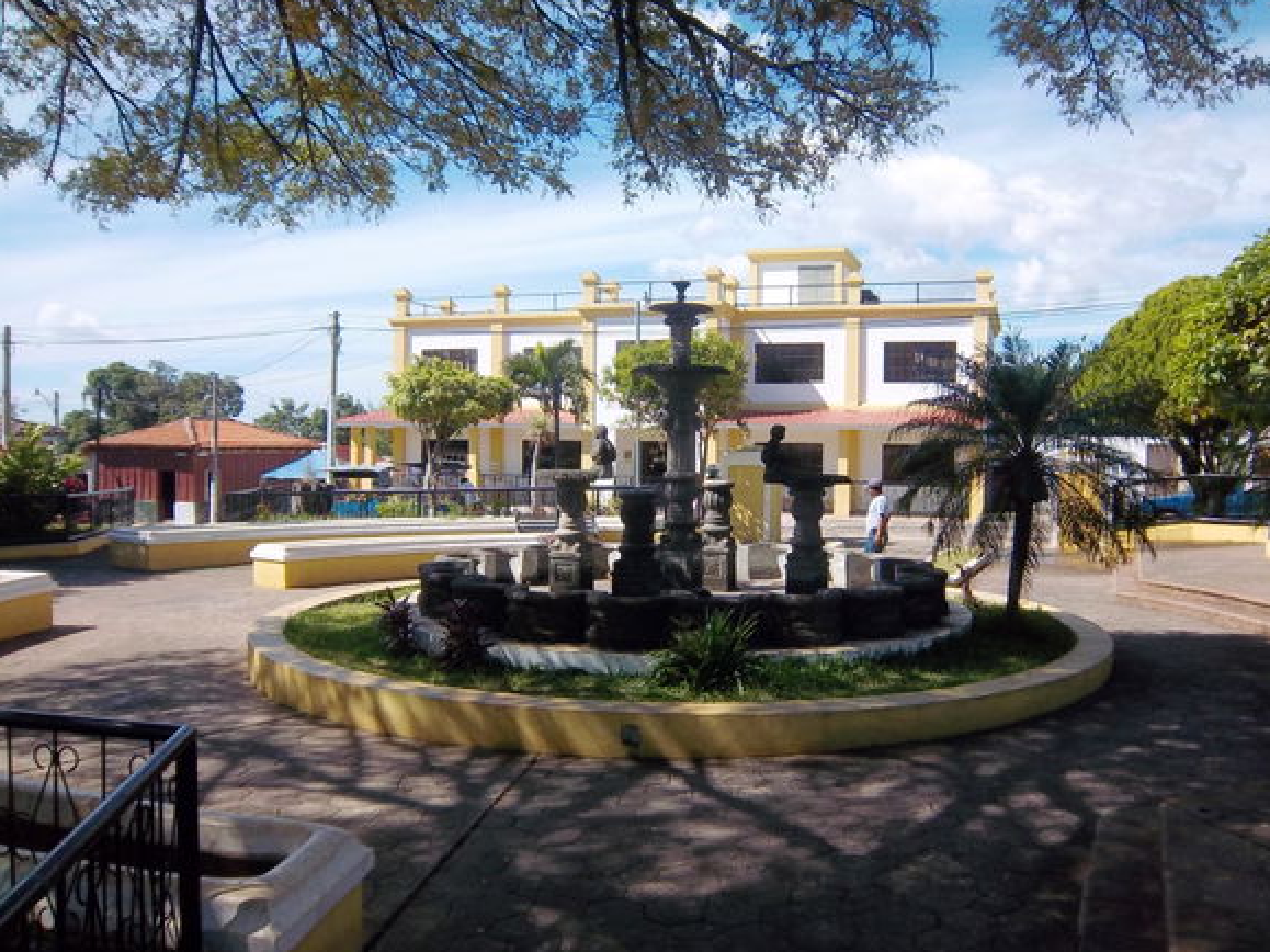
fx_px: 1064
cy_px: 478
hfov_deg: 61.7
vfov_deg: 48.2
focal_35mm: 29
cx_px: 651
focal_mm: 5.05
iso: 64
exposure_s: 1/160
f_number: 7.86
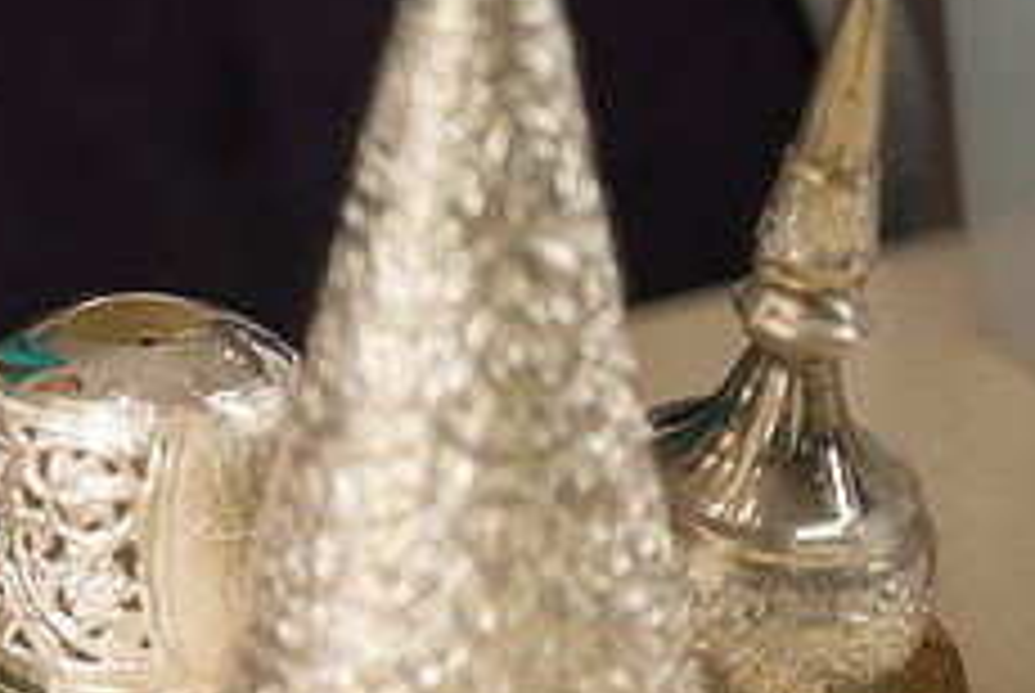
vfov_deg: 6.4
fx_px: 6160
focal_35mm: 214
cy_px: 475
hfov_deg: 9.5
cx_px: -202
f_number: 1.8
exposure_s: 1/160
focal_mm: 85
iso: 125
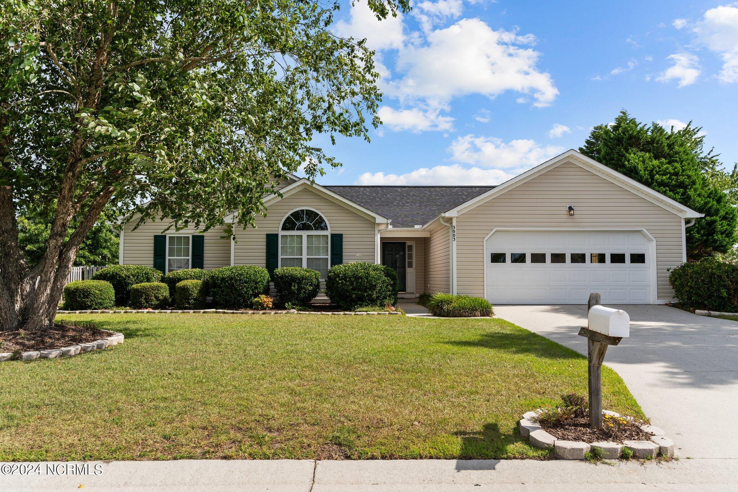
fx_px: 574
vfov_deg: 46.4
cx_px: 369
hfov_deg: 65.5
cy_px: 246
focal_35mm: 28
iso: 160
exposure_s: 1/1600
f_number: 5
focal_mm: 28
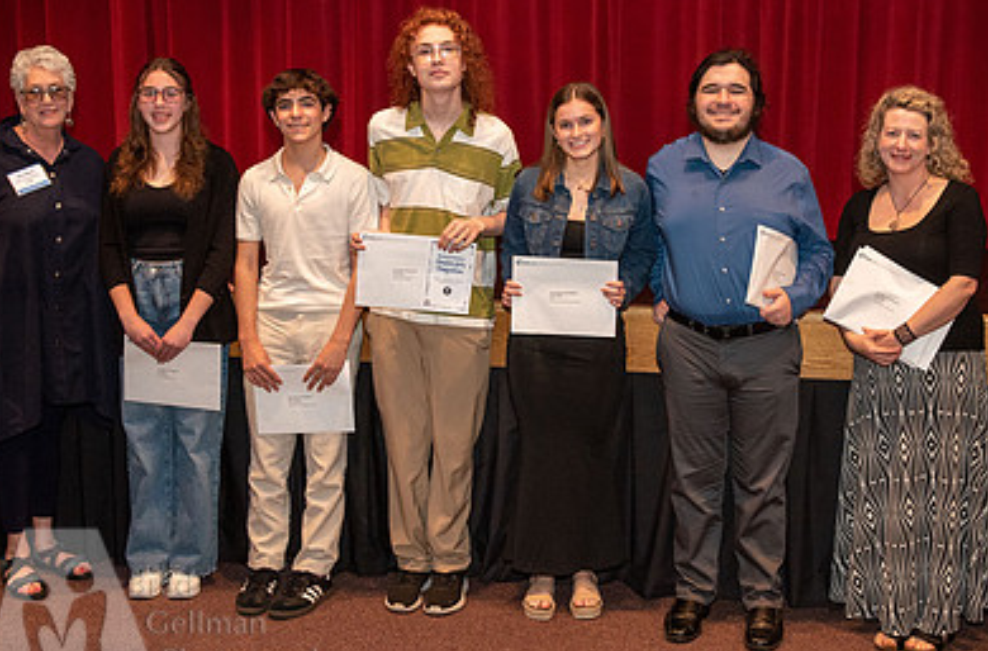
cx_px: 528
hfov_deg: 32.5
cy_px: 280
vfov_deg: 21.7
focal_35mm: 62
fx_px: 1695
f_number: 4.5
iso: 1600
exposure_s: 1/100
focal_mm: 38
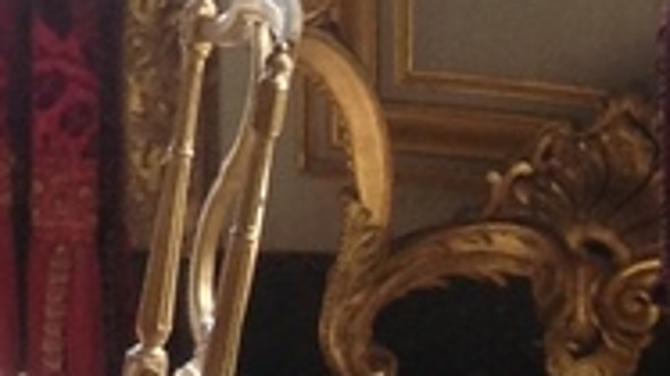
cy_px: -1078
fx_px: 5807
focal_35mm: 327
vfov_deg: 3.5
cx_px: -838
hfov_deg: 6.3
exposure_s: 1/30
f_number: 2.4
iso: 50
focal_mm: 4.28
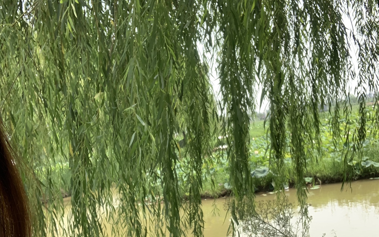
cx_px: 192
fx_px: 475
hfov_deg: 43.5
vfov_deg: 27.7
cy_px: 168
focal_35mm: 46
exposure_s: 1/229
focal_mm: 2.87
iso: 16
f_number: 2.2
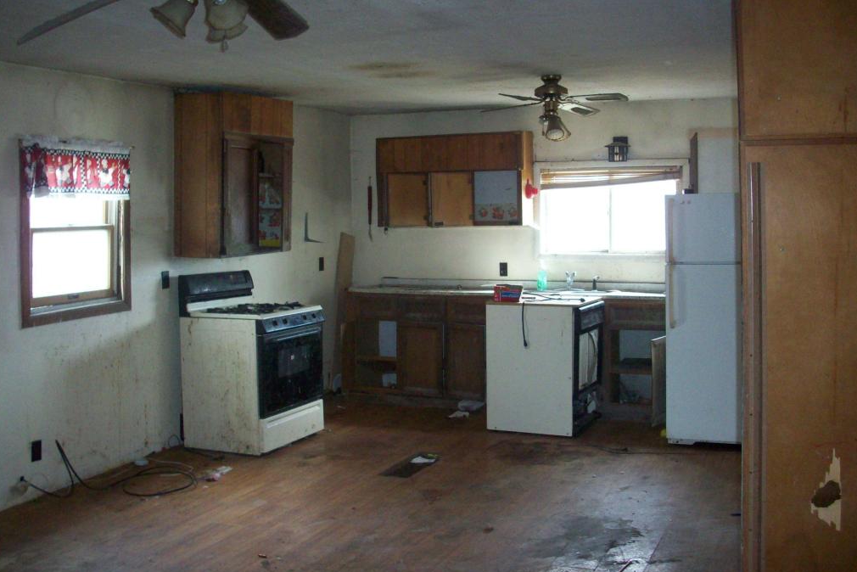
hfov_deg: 49.5
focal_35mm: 39
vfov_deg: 34.2
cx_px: 428
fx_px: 929
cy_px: 284
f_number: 2.8
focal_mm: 6.2
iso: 160
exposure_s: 1/45
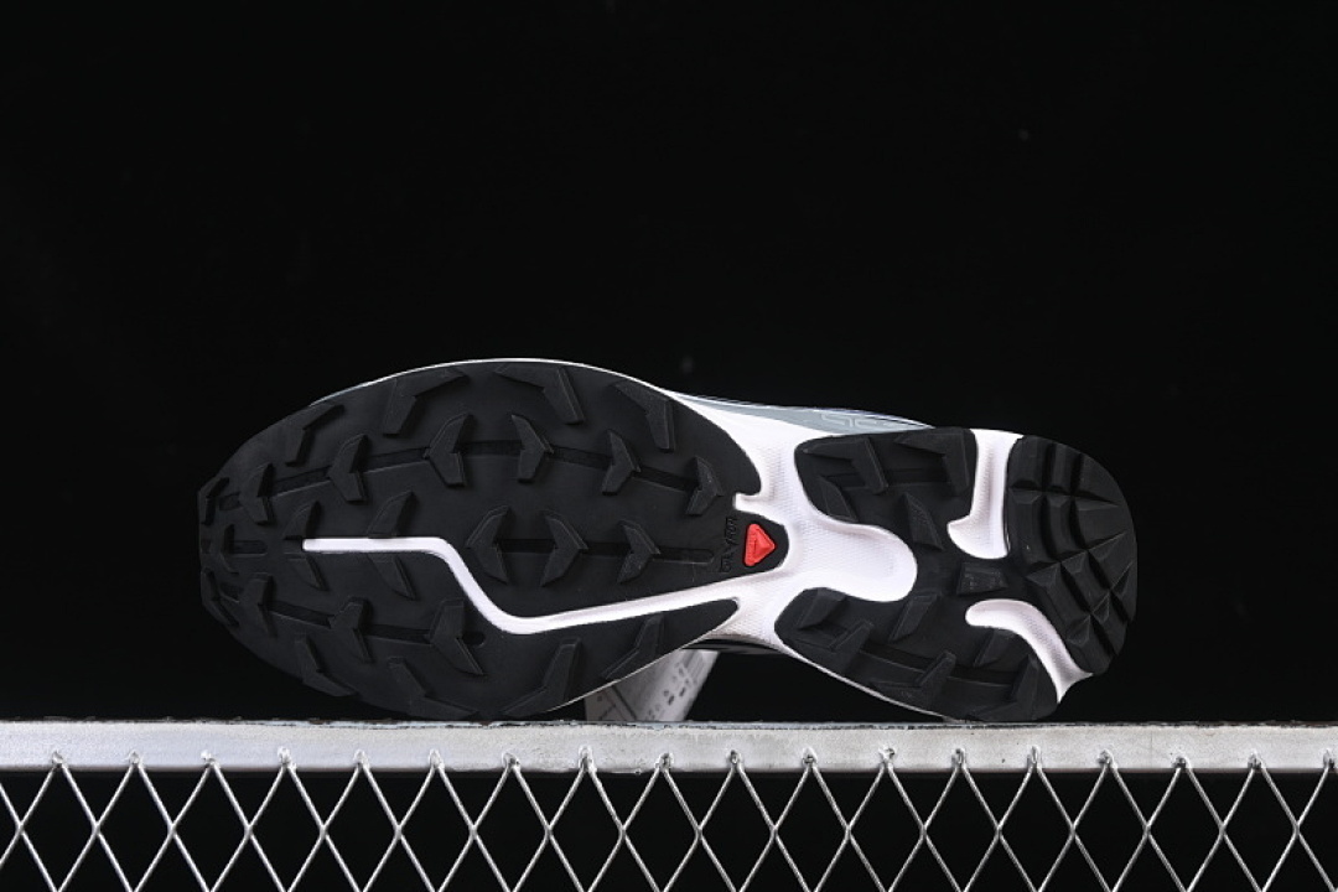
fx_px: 2787
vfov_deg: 18.2
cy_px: 446
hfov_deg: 27.0
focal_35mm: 75
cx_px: 669
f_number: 6.3
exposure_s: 1/60
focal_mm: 50
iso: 160
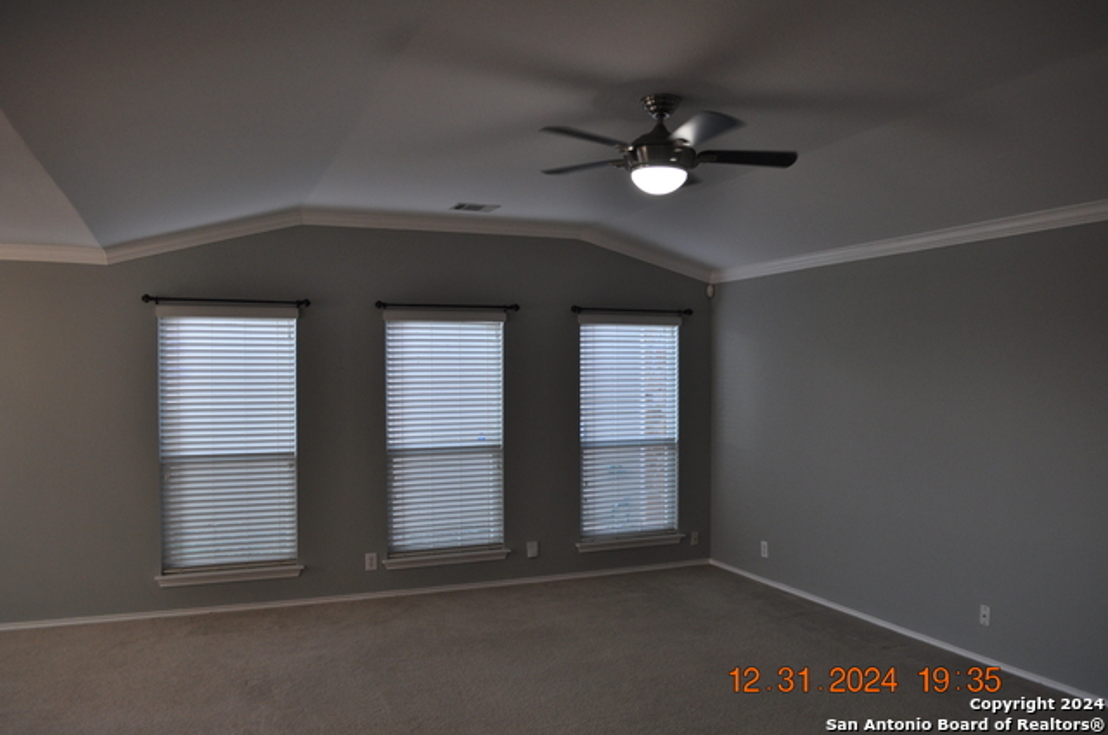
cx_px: 554
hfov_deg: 67.4
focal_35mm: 27
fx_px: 830
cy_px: 368
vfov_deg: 47.8
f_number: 4.5
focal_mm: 18
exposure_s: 1/80
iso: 400
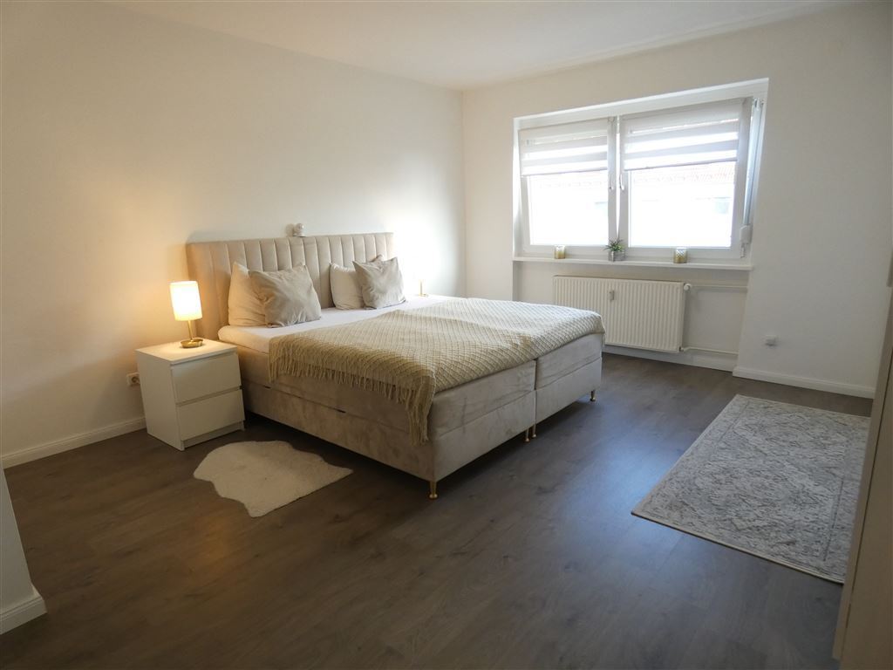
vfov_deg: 66.0
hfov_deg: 81.7
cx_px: 446
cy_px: 335
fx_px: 516
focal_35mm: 20
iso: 250
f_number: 2.8
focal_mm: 3.6
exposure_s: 1/60
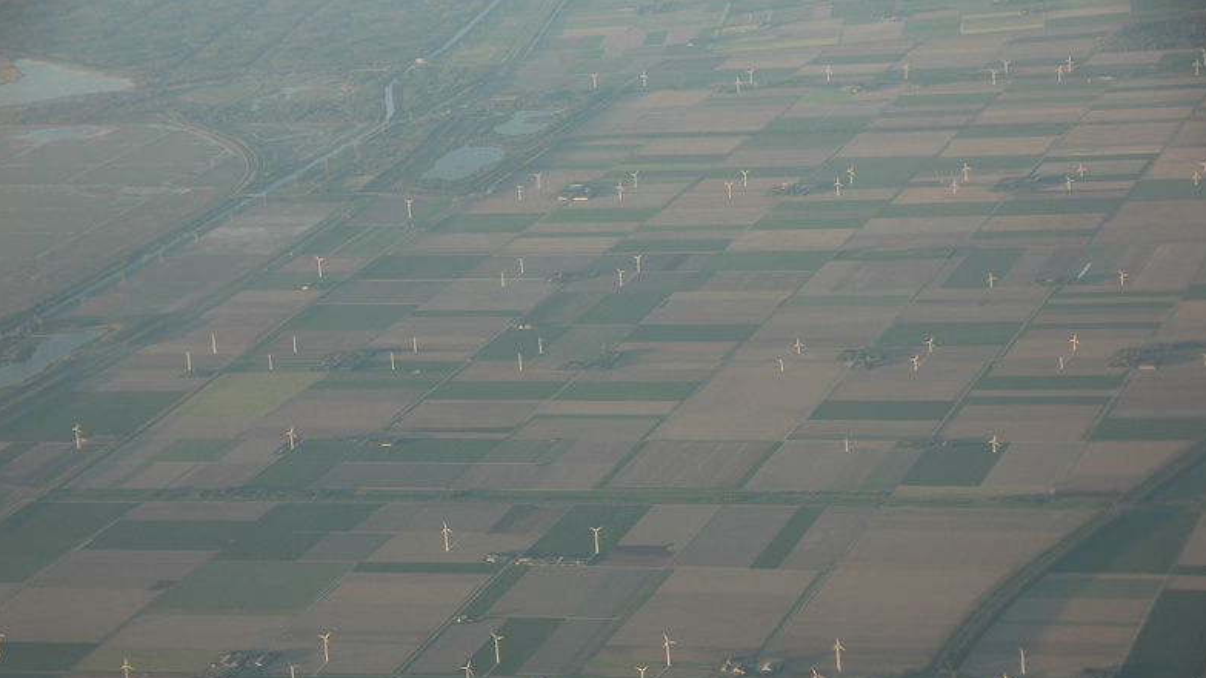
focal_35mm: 111
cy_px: 366
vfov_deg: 10.9
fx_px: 3550
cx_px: 606
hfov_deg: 19.3
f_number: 5.6
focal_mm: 70
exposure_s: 1/125
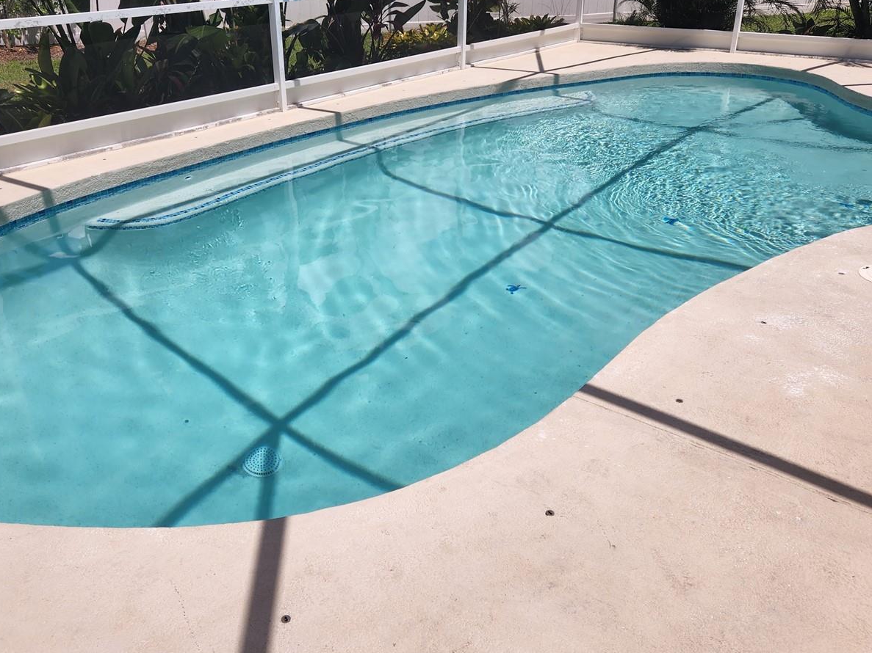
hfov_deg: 58.3
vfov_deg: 45.3
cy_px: 277
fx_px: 781
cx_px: 403
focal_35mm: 31
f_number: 1.8
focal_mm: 5.4
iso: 20
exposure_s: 1/1994
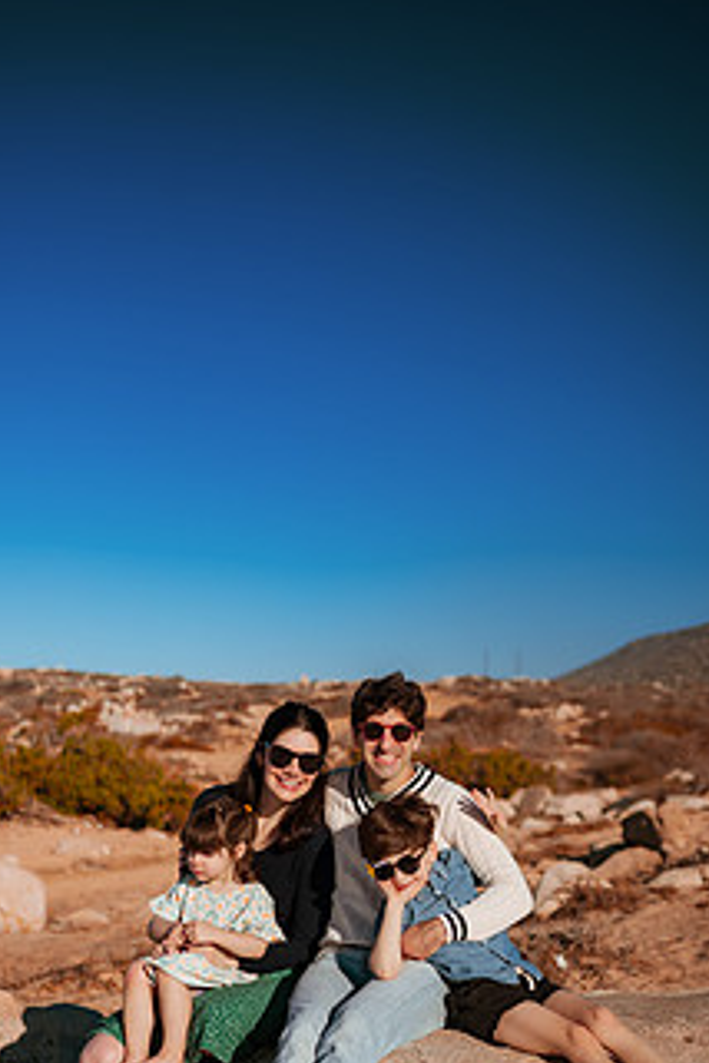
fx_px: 1447
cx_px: 417
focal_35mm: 49
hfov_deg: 27.5
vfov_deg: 39.8
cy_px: 725
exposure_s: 1/8000
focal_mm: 35
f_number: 2
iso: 50
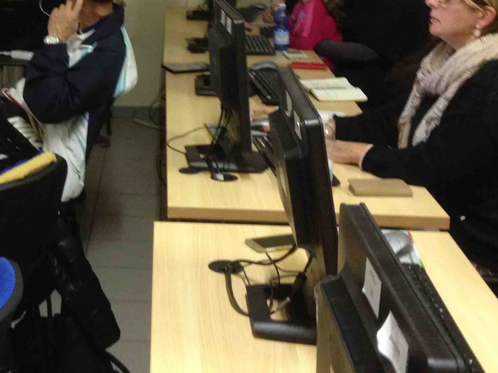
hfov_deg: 25.1
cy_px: 59
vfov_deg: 19.4
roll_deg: +0.4
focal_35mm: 75
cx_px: 32
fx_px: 1079
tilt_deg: -15.7
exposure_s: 1/20
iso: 200
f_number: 2.4
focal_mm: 4.28
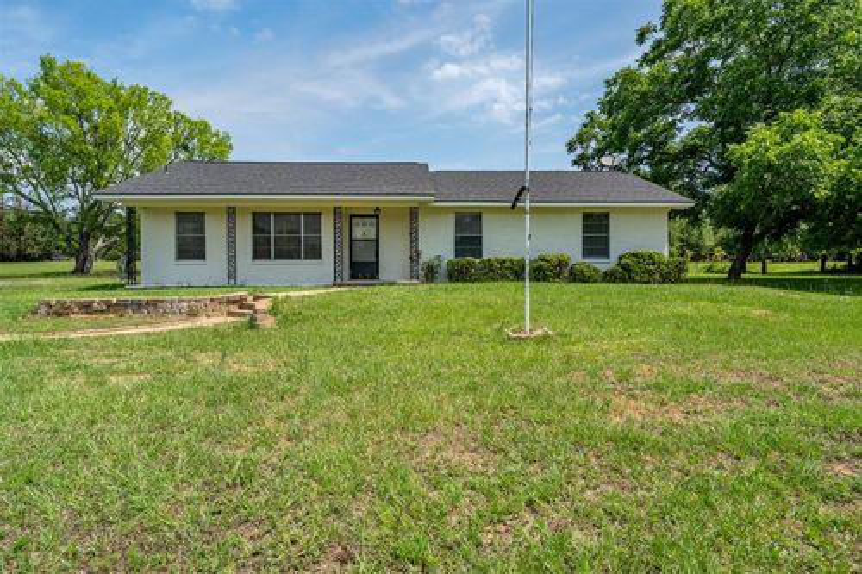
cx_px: 431
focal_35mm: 22
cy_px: 287
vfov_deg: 57.2
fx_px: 527
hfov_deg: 78.6
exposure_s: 1/6400
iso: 800
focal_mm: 22
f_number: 8
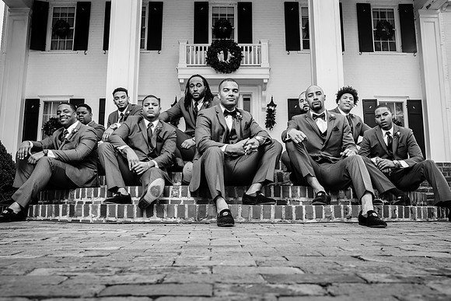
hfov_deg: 53.4
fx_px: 448
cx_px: 226
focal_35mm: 36
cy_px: 148
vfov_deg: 37.1
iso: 250
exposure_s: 1/250
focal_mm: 35
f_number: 5.6
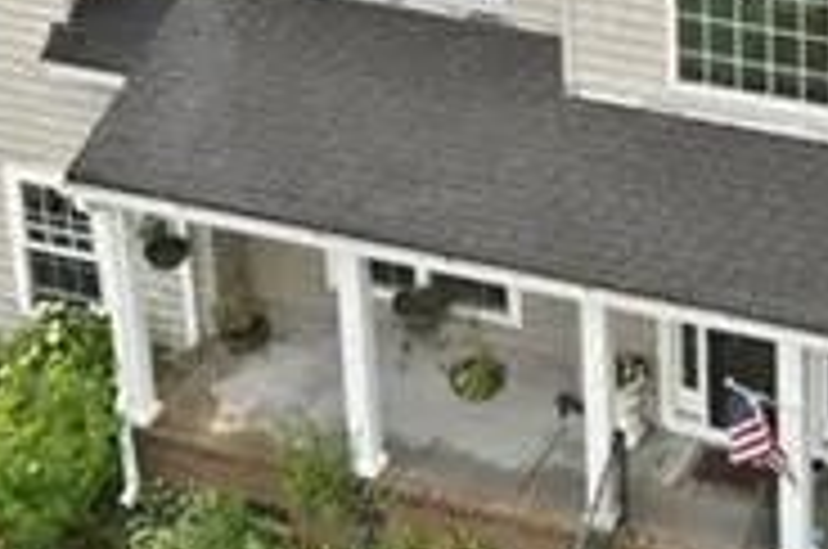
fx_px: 3582
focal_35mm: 156
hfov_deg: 13.0
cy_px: -117
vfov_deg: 8.7
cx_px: 806
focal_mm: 10.3
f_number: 5
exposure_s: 1/200
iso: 100
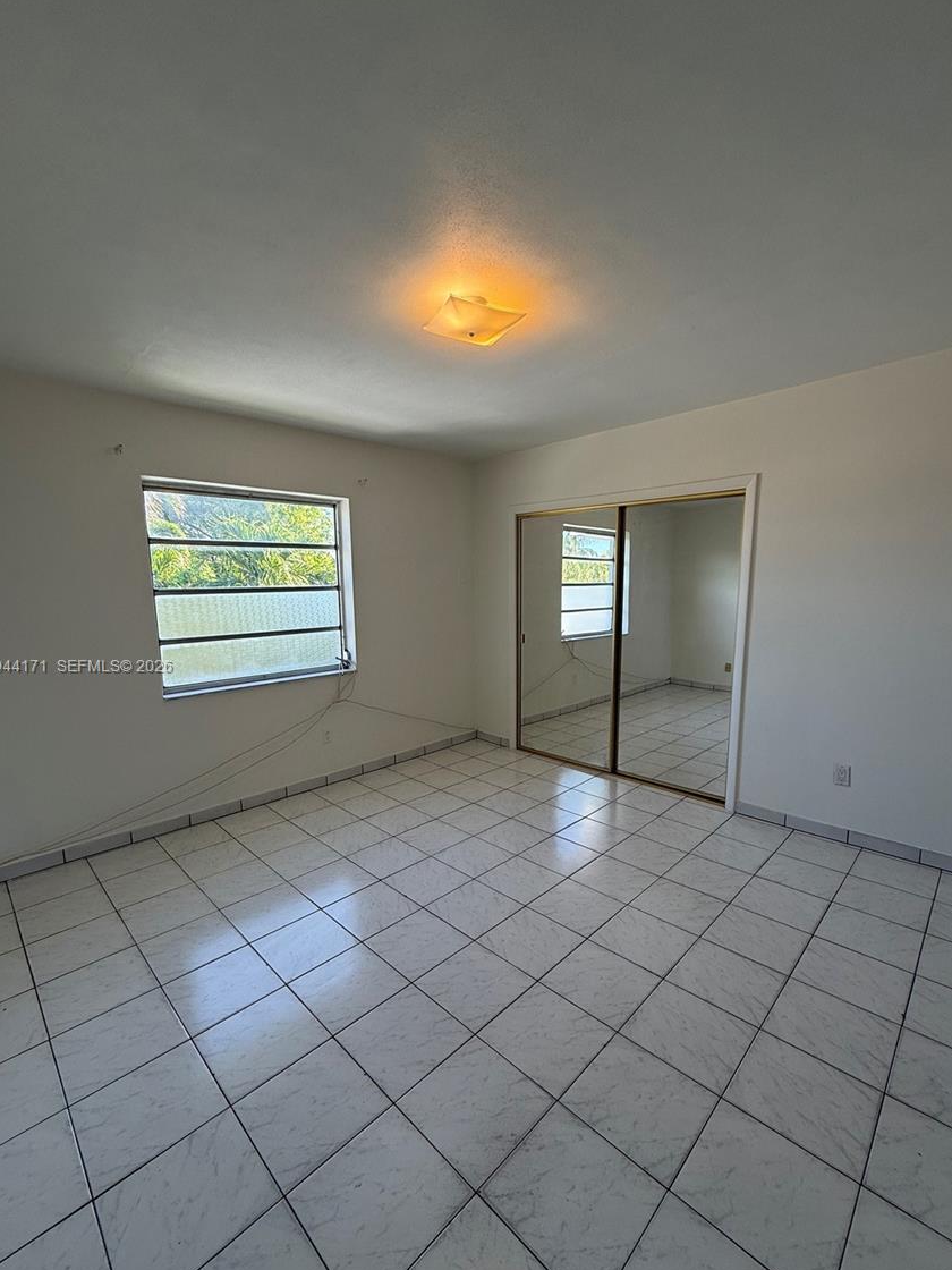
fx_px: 550
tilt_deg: -9.0
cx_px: 473
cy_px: 668
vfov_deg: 98.1
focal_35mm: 15
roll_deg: +1.4
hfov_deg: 81.7
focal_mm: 2.22
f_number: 2.2
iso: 64
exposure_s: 1/150
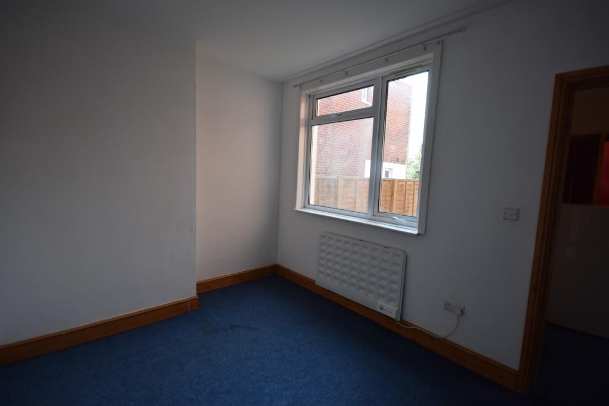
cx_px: 304
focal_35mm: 16
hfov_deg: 95.0
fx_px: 279
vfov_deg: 72.1
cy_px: 203
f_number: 5.6
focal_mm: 11
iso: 400
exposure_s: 1/125
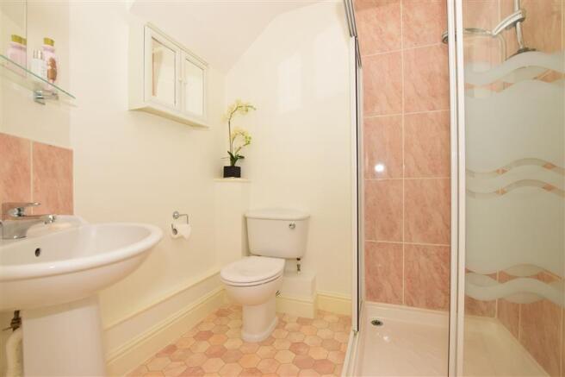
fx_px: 235
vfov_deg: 77.3
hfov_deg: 100.4
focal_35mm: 15
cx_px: 282
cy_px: 188
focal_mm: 10
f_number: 7.1
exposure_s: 1/60
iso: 400
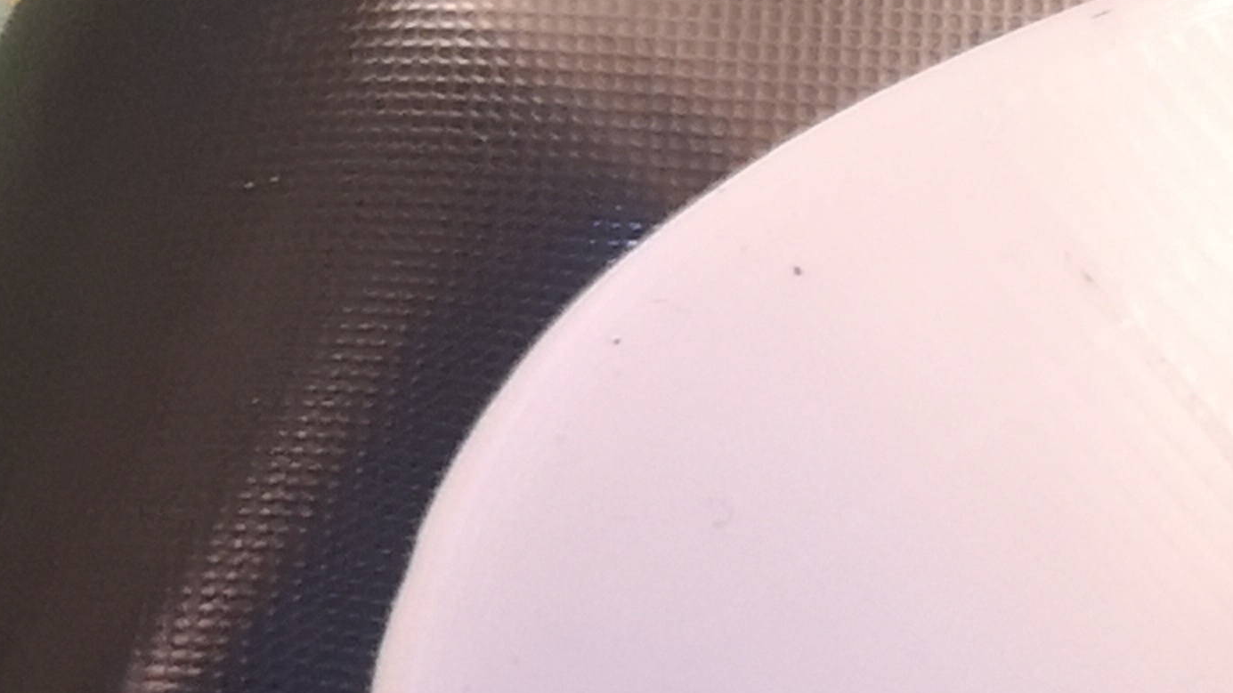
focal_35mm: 155
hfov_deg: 13.0
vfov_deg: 7.8
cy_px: 399
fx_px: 5068
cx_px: 1942
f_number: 1.8
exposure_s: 1/33.3
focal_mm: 3.95
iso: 200
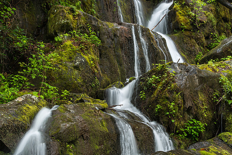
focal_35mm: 86
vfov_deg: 15.9
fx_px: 554
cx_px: 116
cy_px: 78
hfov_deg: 23.6
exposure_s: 1/1.25
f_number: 11
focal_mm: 86
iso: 50
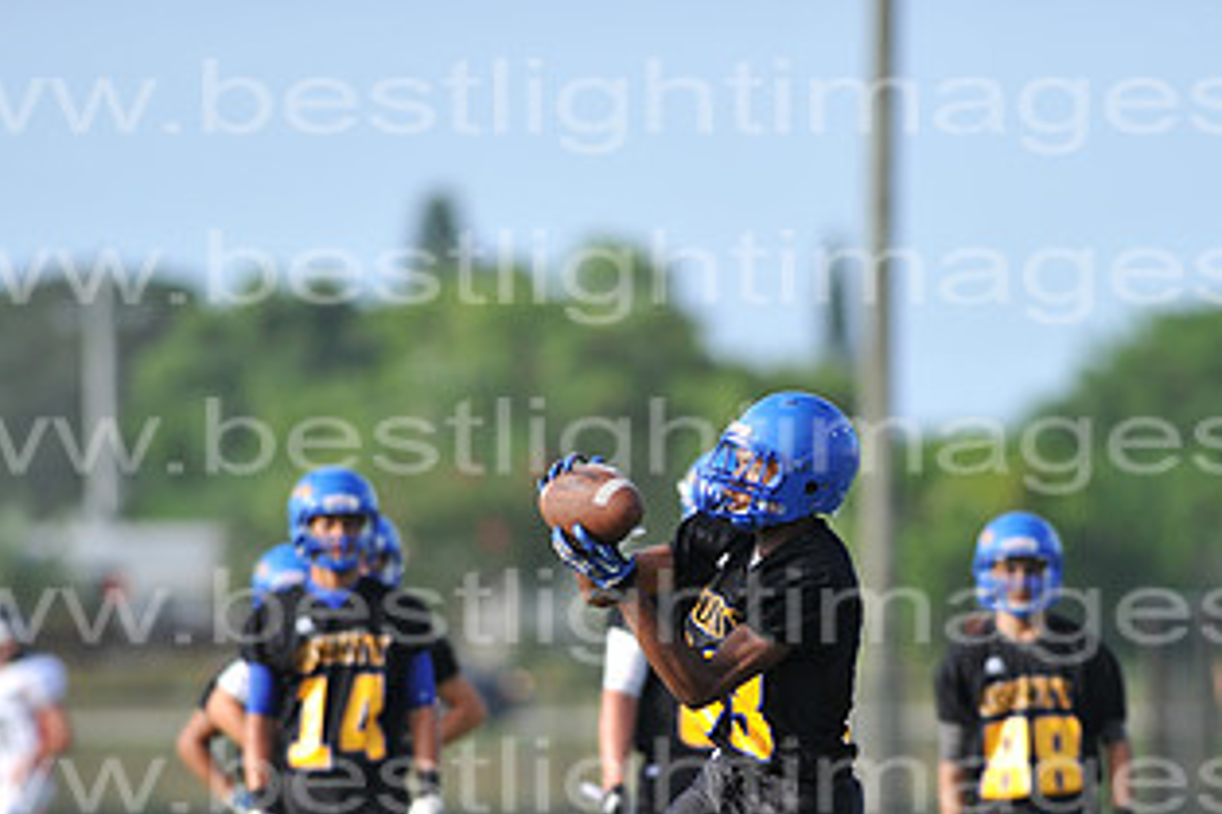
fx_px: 18795
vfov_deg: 2.5
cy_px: 701
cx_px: 724
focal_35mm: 554
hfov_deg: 3.7
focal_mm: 300
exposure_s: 1/2500
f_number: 3.2
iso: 400
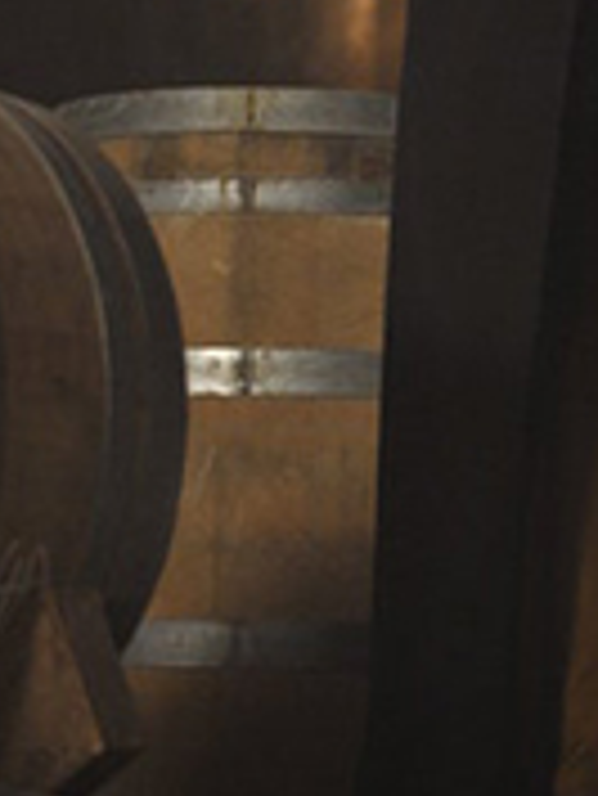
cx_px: 611
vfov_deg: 6.2
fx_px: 7316
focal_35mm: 318
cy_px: -2
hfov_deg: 4.7
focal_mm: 130
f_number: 3.5
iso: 2500
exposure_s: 1/50
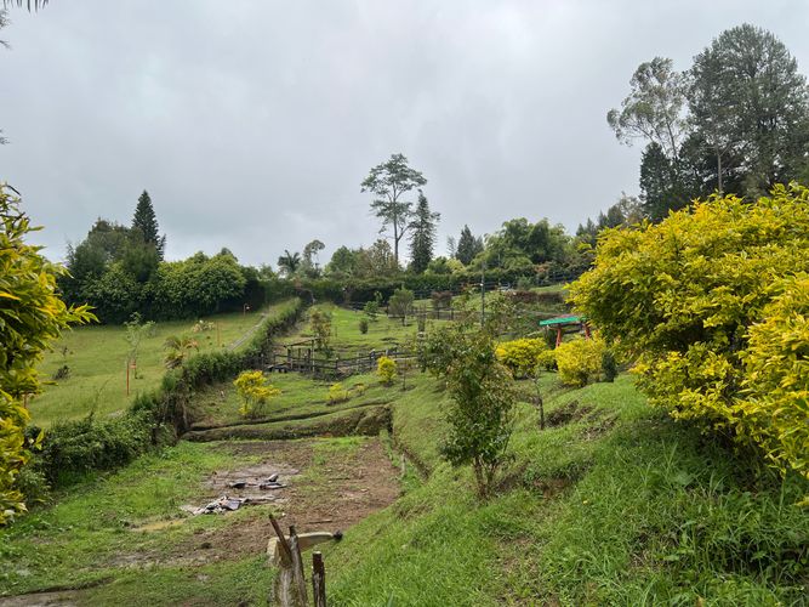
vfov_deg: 53.0
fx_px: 608
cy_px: 304
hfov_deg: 67.3
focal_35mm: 26
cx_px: 404
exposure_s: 1/6993
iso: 50
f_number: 1.5
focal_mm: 5.7
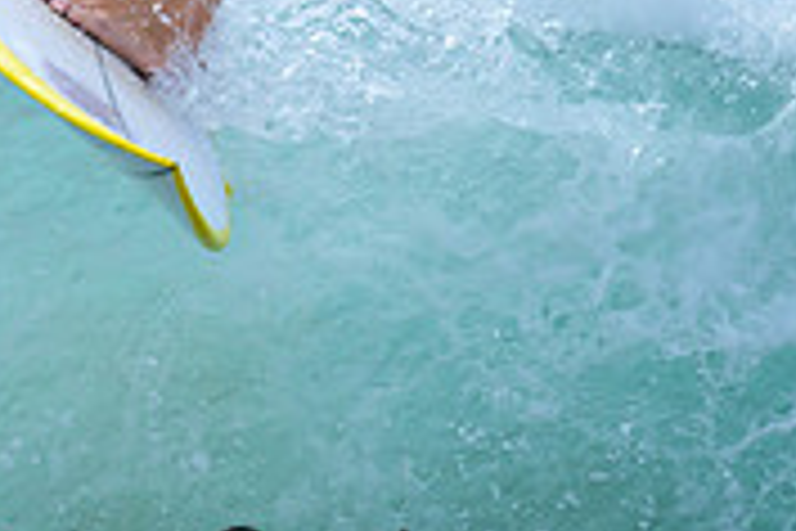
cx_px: 38
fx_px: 65289
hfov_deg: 0.7
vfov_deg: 0.5
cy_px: -68
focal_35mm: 2953
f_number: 6.3
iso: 720
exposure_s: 1/3200
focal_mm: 800
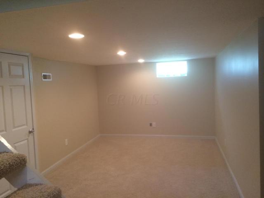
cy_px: 99
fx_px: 229
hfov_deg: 60.0
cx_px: 132
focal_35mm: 30
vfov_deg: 46.8
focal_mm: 4.12
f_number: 2.2
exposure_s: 1/30
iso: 125
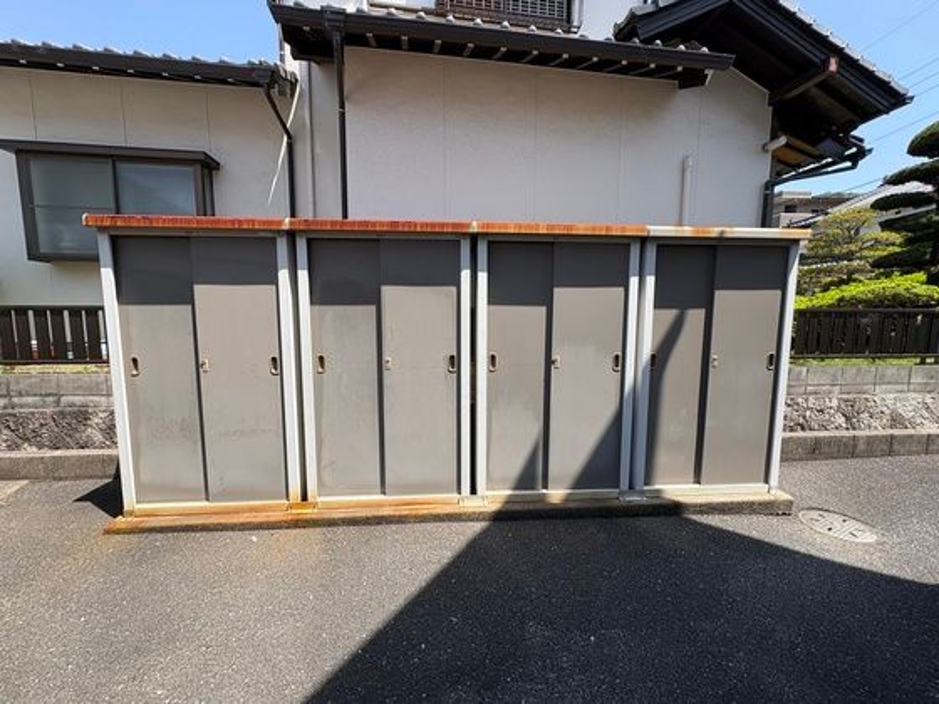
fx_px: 380
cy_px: 352
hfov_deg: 102.1
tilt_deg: -5.6
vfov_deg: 85.7
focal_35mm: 14
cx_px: 470
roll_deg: +0.2
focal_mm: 2.22
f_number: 2.2
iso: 40
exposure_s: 1/1048
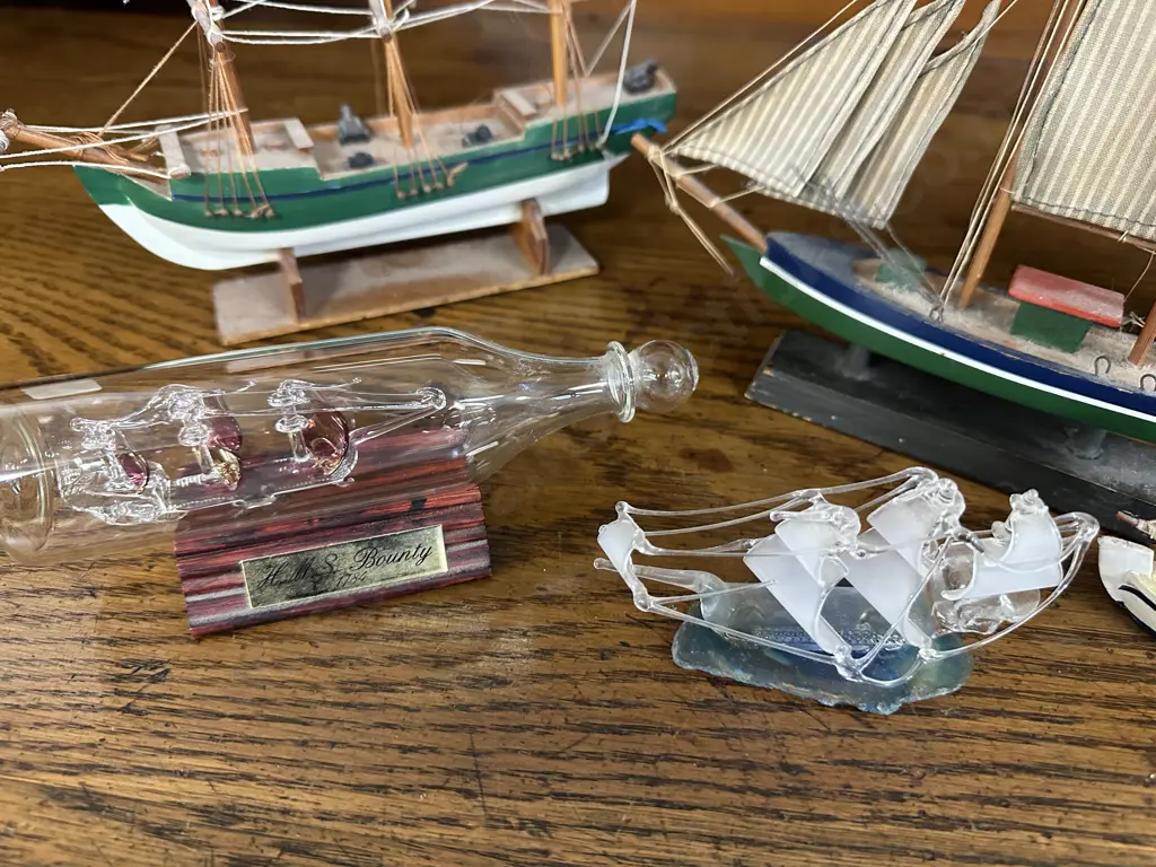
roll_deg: -2.3
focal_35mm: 24
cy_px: 434
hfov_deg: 71.6
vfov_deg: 56.8
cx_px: 578
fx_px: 801
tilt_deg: -44.7
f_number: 1.78
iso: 500
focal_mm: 6.86
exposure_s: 1/50
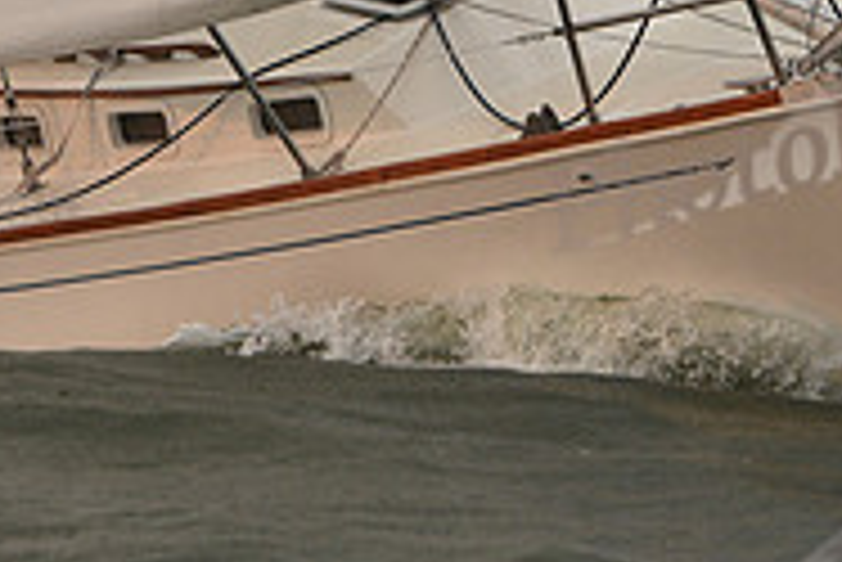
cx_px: 315
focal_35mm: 404
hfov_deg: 5.1
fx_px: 9456
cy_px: -34
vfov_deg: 3.4
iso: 400
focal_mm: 130
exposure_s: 1/500
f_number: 4.5
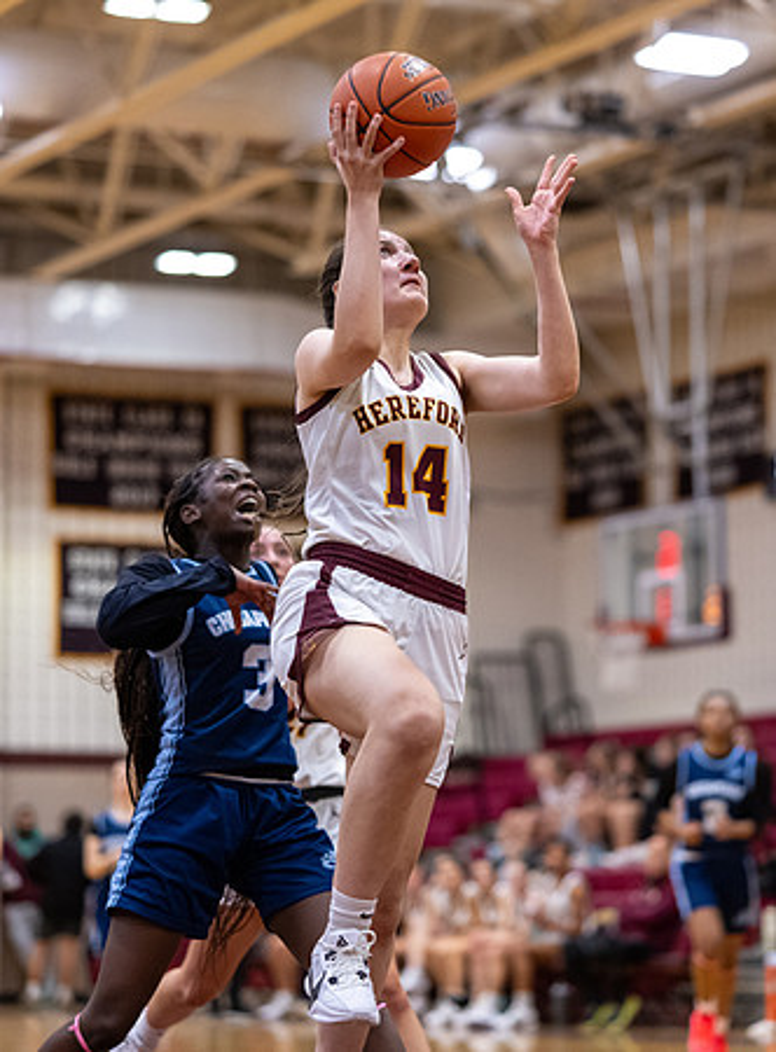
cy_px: 504
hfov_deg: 11.2
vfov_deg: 15.2
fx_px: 3937
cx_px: 509
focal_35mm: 130
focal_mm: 85
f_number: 1.8
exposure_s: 1/1250
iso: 2800
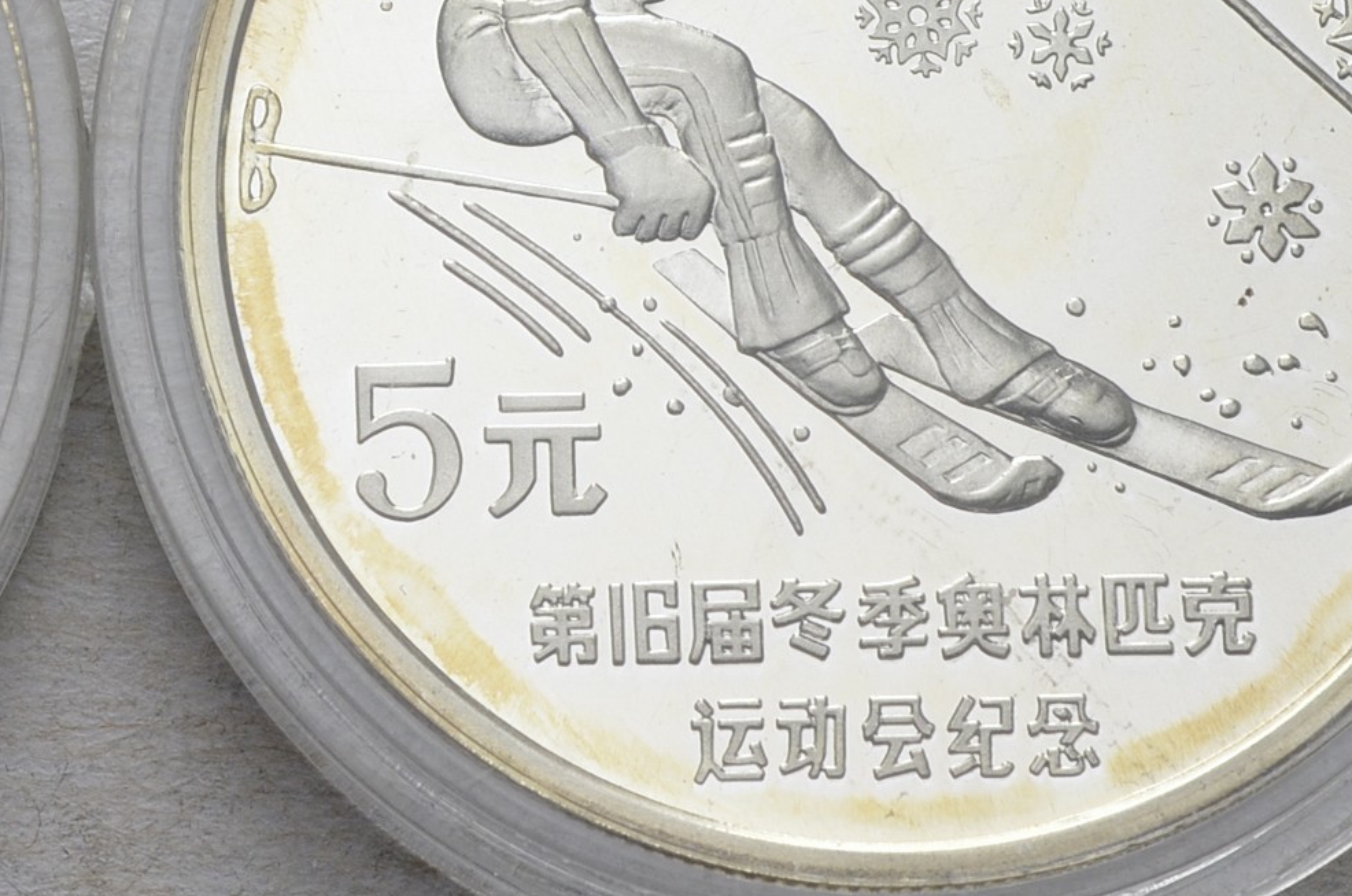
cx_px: 90
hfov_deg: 11.4
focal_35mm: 180
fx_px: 6746
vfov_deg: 7.6
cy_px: 317
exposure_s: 1/250
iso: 400
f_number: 14
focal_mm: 48
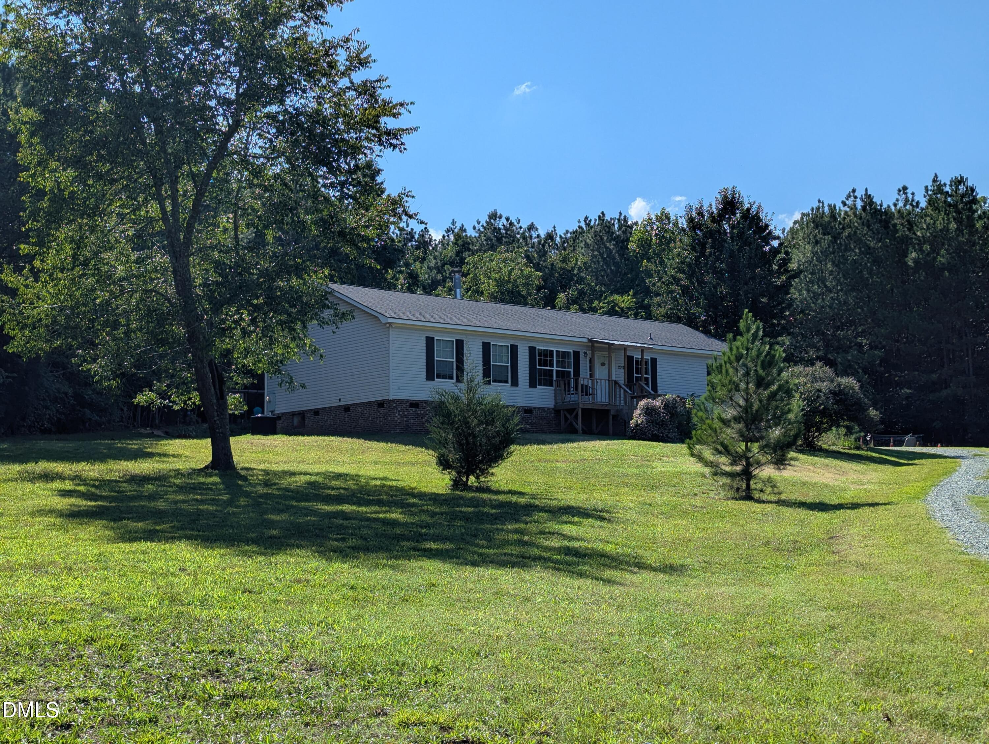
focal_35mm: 48
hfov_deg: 39.6
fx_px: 1373
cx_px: 494
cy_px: 372
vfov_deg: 30.3
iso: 46
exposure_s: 1/3448
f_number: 1.85
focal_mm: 6.81
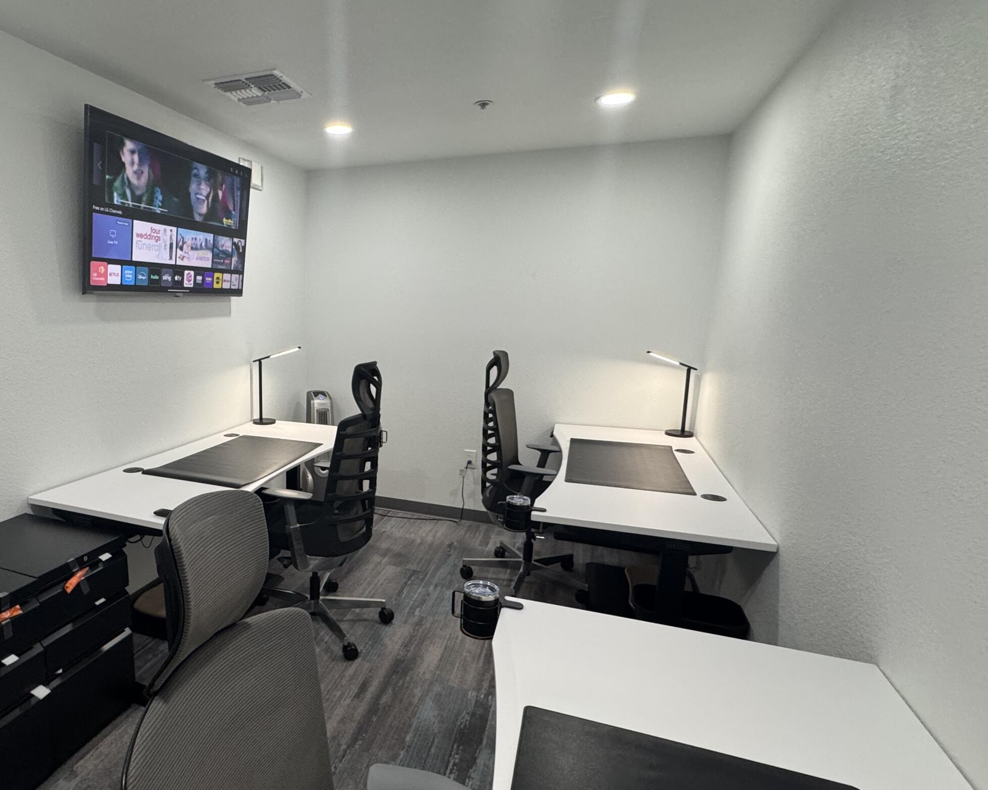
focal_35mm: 21
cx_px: 309
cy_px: 426
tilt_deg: -11.5
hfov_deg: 74.6
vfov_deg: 65.4
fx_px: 614
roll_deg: -0.3
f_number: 2.2
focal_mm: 2.22
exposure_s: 1/120
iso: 200
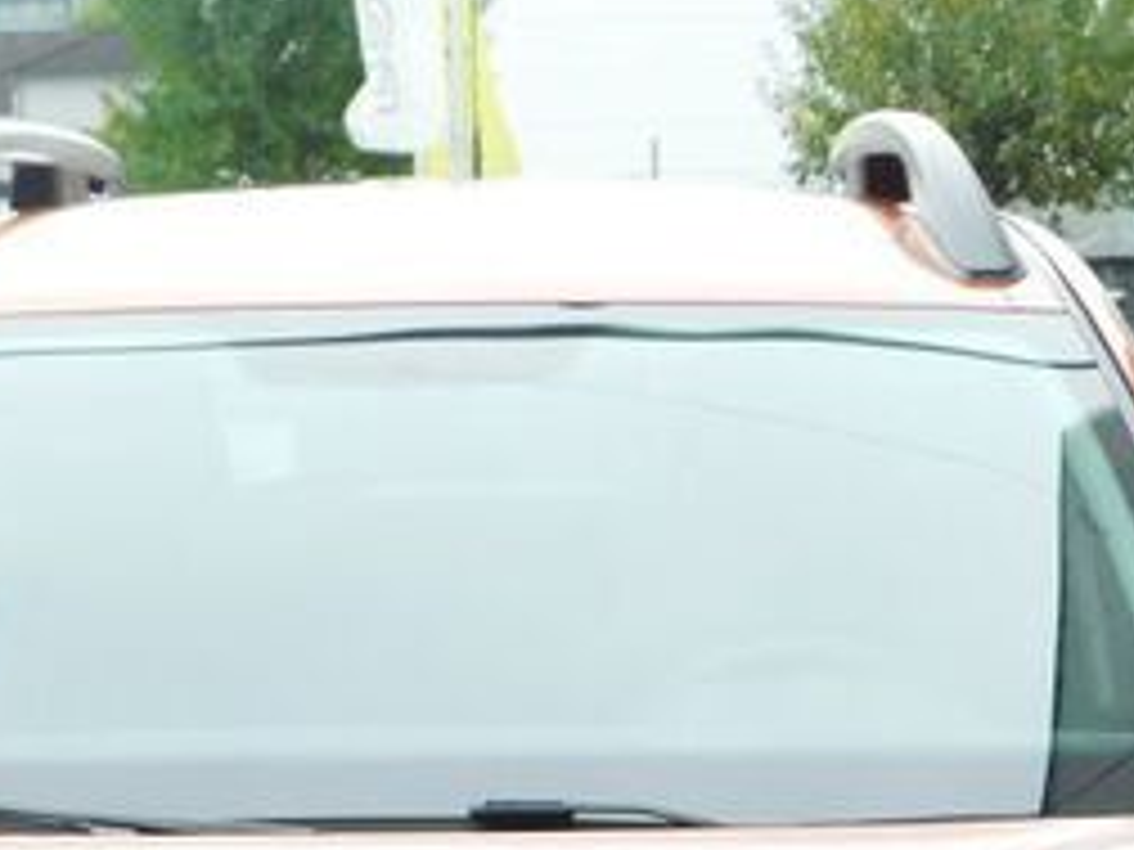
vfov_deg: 10.0
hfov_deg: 13.8
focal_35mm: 143
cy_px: 1313
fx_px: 4685
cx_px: 450
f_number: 3.7
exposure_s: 1/160
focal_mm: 8
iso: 125
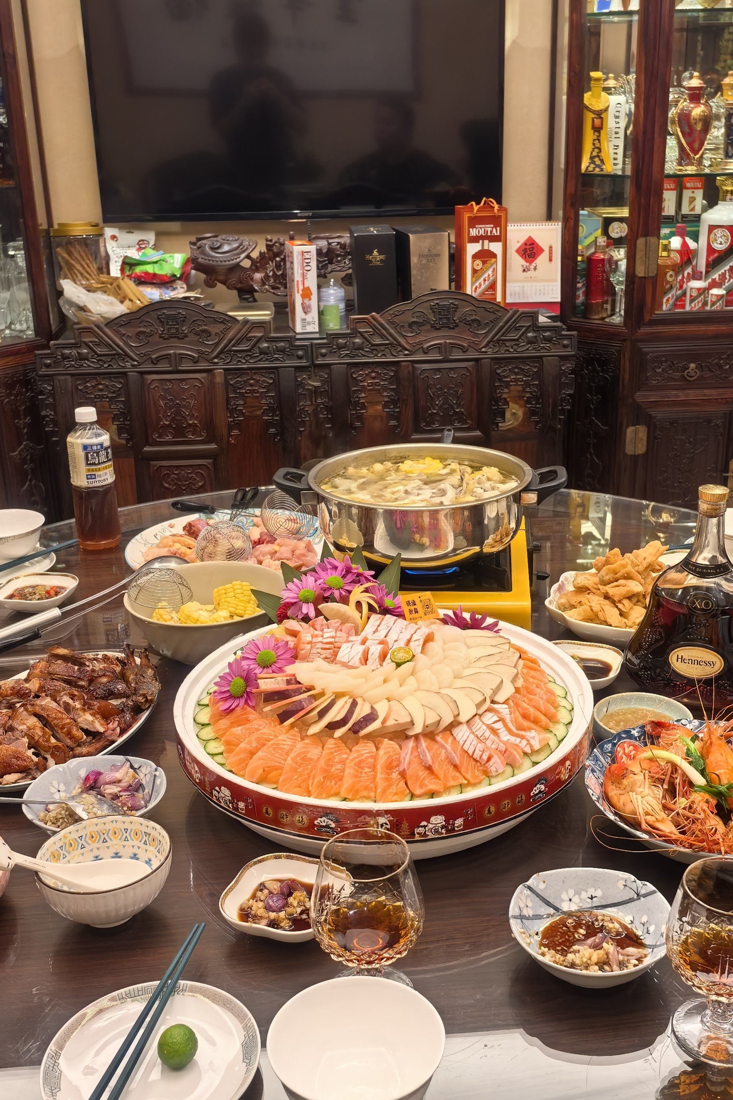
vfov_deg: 48.5
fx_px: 1221
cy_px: 551
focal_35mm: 40
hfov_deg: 33.4
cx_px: 401
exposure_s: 1/100
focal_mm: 5.75
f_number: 2
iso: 250
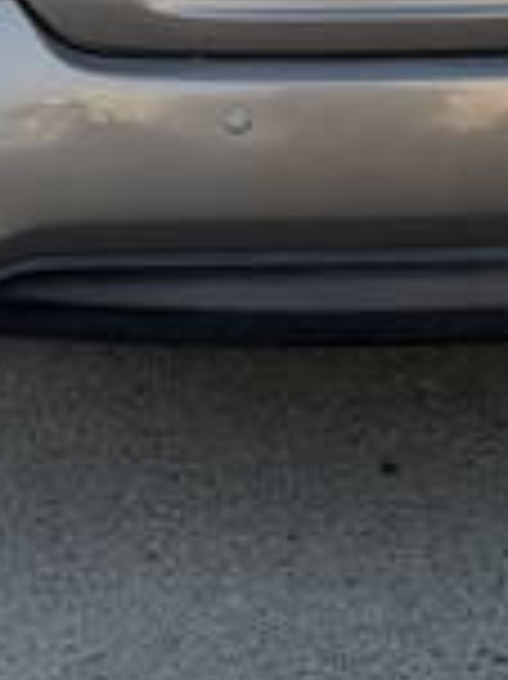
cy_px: -236
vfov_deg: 13.1
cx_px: 447
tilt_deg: -11.8
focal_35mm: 145
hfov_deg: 10.2
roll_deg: +0.8
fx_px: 2841
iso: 64
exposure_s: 1/1013
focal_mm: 6.76
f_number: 1.78
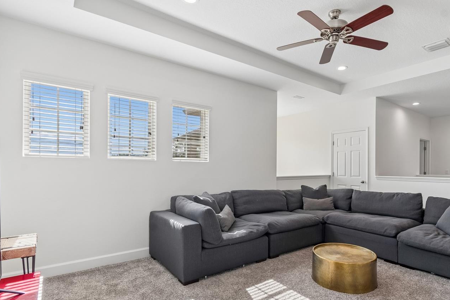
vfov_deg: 64.4
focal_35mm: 19
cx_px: 259
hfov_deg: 86.3
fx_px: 237
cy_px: 167
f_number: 7.1
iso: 100
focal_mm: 10
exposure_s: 1/13
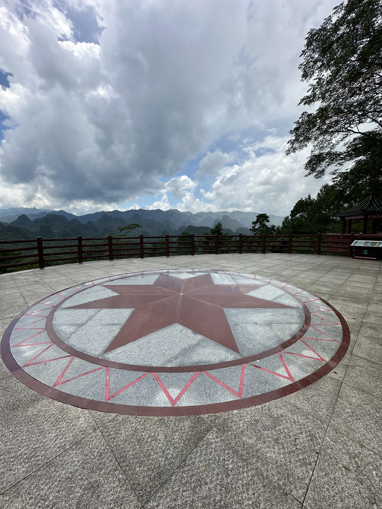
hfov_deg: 85.7
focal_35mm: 14
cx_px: 191
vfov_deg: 102.1
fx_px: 206
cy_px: 254
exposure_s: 1/2174
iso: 50
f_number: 2.2
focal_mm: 2.22
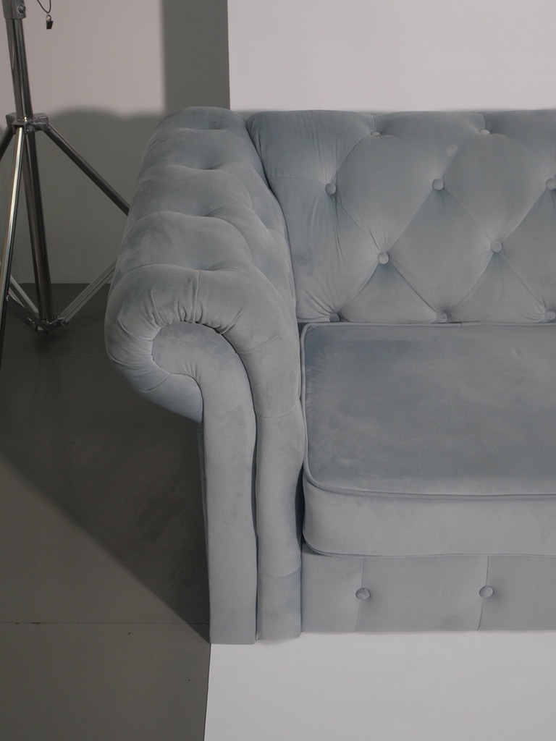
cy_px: 370
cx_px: 278
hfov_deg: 27.0
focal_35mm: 54
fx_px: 1156
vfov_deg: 35.5
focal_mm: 27
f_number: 5.3
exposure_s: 1/60
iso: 800
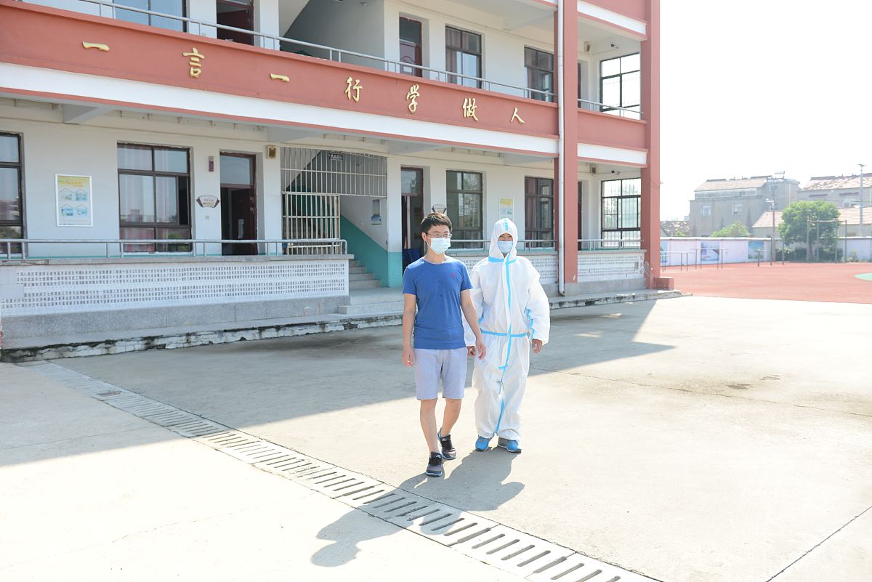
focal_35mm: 32
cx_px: 436
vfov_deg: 41.1
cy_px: 291
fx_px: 775
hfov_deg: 58.7
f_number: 4
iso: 200
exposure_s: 1/500
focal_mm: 32
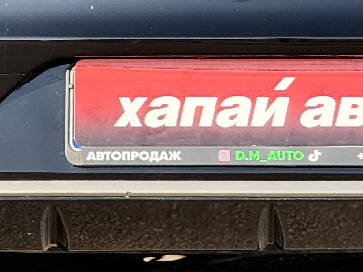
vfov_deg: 2.8
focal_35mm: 525
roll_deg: +0.3
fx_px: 5504
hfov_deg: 3.8
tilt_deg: -4.2
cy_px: -178
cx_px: 270
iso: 50
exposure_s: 1/276
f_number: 2.8
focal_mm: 15.66
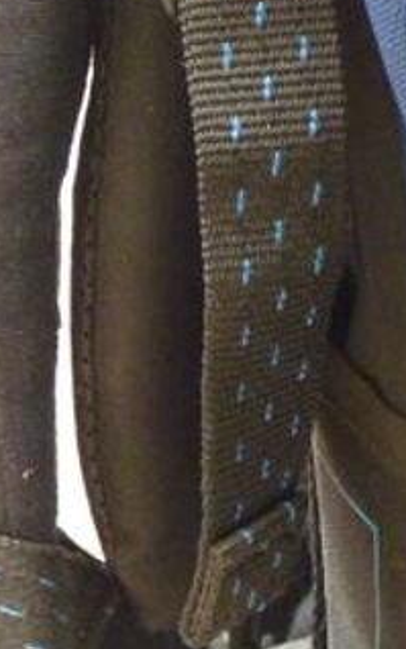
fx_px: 3767
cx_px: 847
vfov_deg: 9.8
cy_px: 579
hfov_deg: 6.0
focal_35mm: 213
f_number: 3.2
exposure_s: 1/30
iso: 400
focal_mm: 8.5
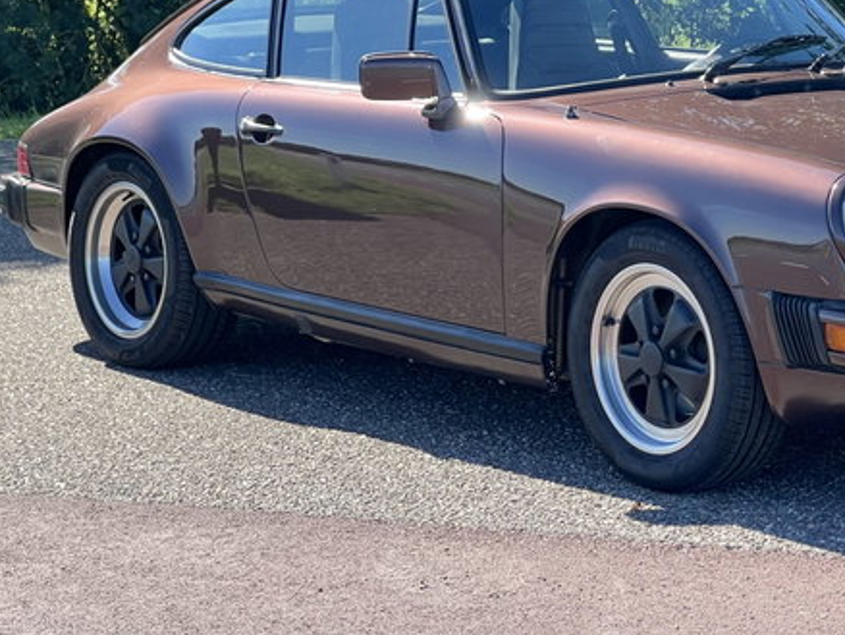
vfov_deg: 11.0
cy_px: 143
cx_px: 669
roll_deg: +2.3
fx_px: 3297
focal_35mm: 135
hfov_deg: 14.5
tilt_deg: -5.9
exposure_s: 1/231
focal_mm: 9
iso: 32
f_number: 2.8
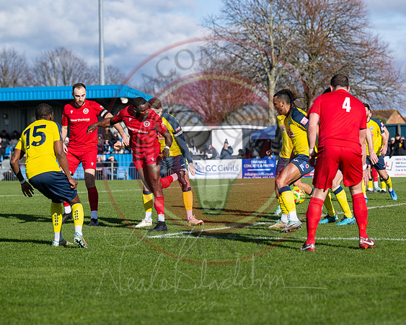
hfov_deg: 14.3
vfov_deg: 11.4
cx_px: 243
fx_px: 1619
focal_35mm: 135
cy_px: 166
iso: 400
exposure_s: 1/8000
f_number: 4
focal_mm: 110
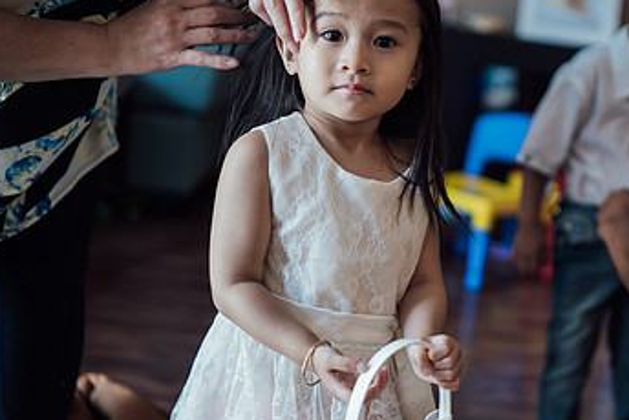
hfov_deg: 33.1
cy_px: 215
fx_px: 1032
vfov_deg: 23.0
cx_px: 492
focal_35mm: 59
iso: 400
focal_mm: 35
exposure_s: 1/160
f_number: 1.4
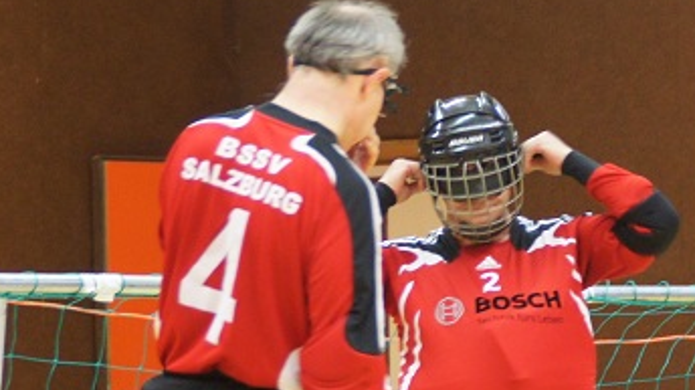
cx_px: 725
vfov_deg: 4.4
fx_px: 5050
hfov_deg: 7.8
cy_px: 285
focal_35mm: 274
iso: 1600
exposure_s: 1/15
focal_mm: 75
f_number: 5.6
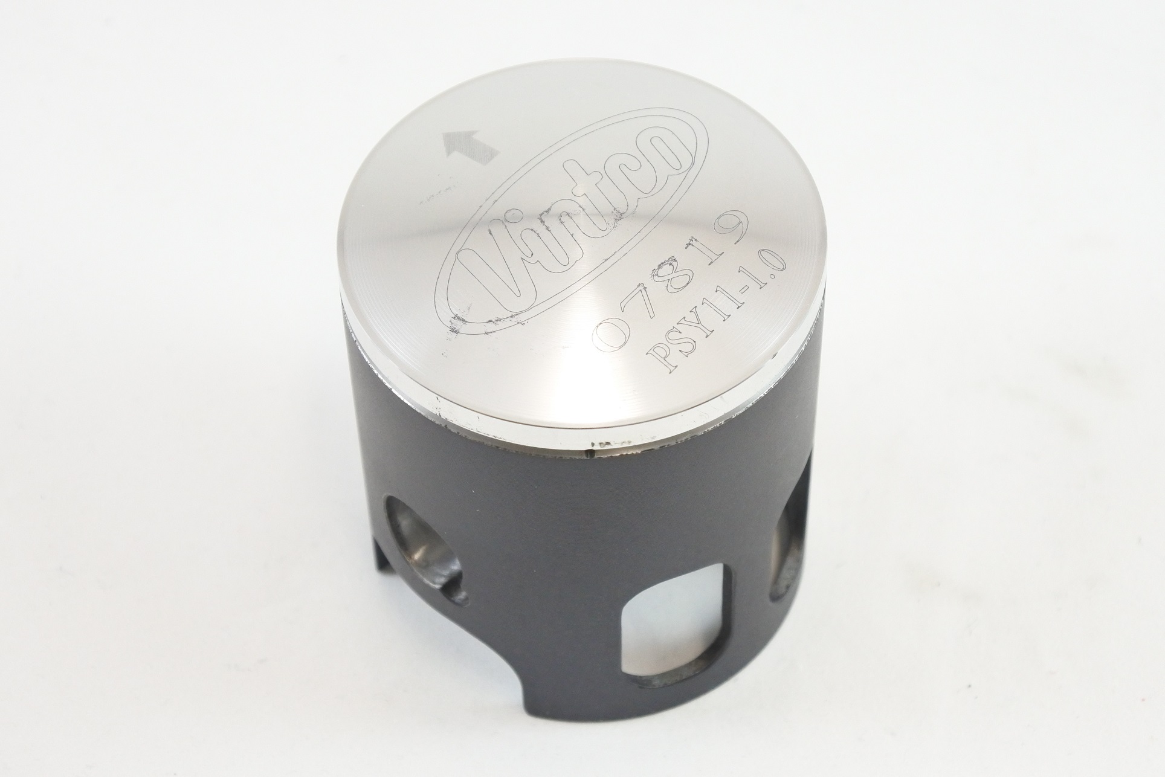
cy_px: 388
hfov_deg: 31.4
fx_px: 2071
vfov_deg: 21.2
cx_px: 582
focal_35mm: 64
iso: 800
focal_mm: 24
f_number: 5
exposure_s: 1/125
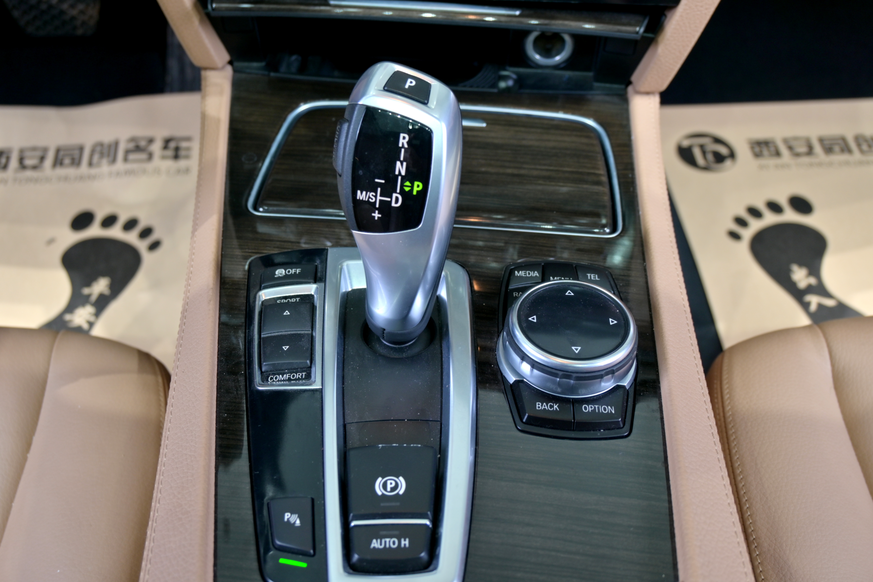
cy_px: 291
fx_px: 818
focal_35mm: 34
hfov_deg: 56.1
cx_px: 436
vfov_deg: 39.1
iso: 125
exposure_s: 1/30
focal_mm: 22.5
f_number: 4
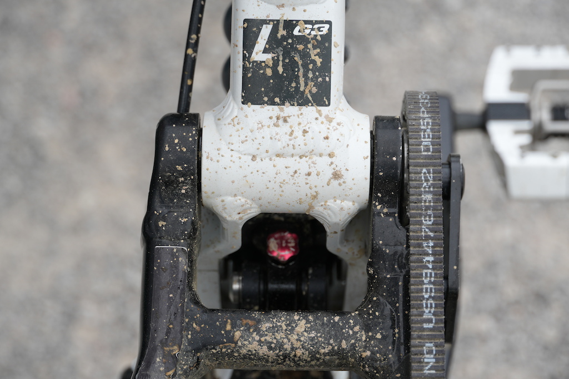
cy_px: 190
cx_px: 284
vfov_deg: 12.9
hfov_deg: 19.2
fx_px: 1683
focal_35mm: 106
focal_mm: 71
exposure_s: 1/160
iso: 160
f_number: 5.6
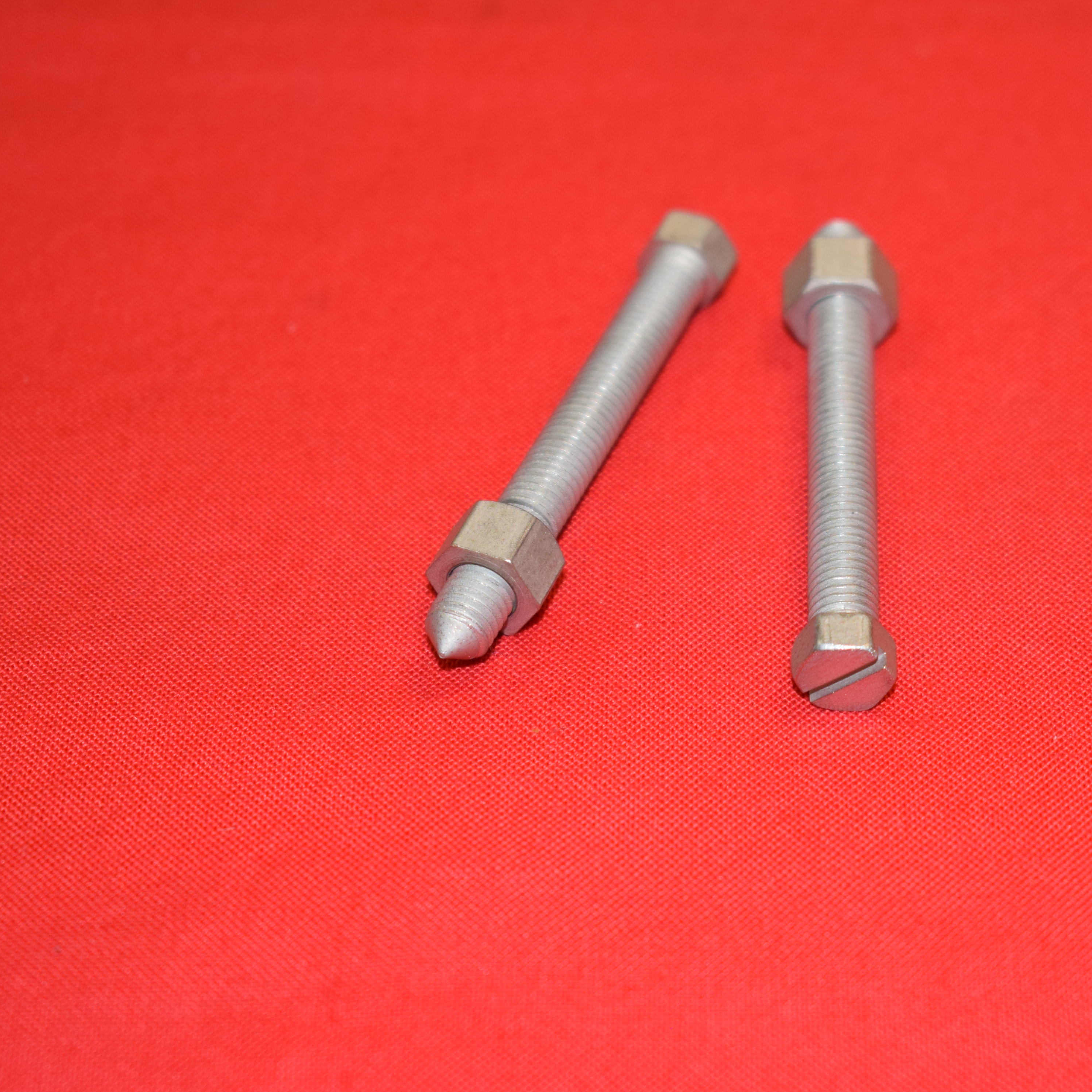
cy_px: 548
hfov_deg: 18.0
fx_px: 3426
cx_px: 748
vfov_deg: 18.1
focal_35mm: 96
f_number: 5.6
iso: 800
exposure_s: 1/100
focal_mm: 50
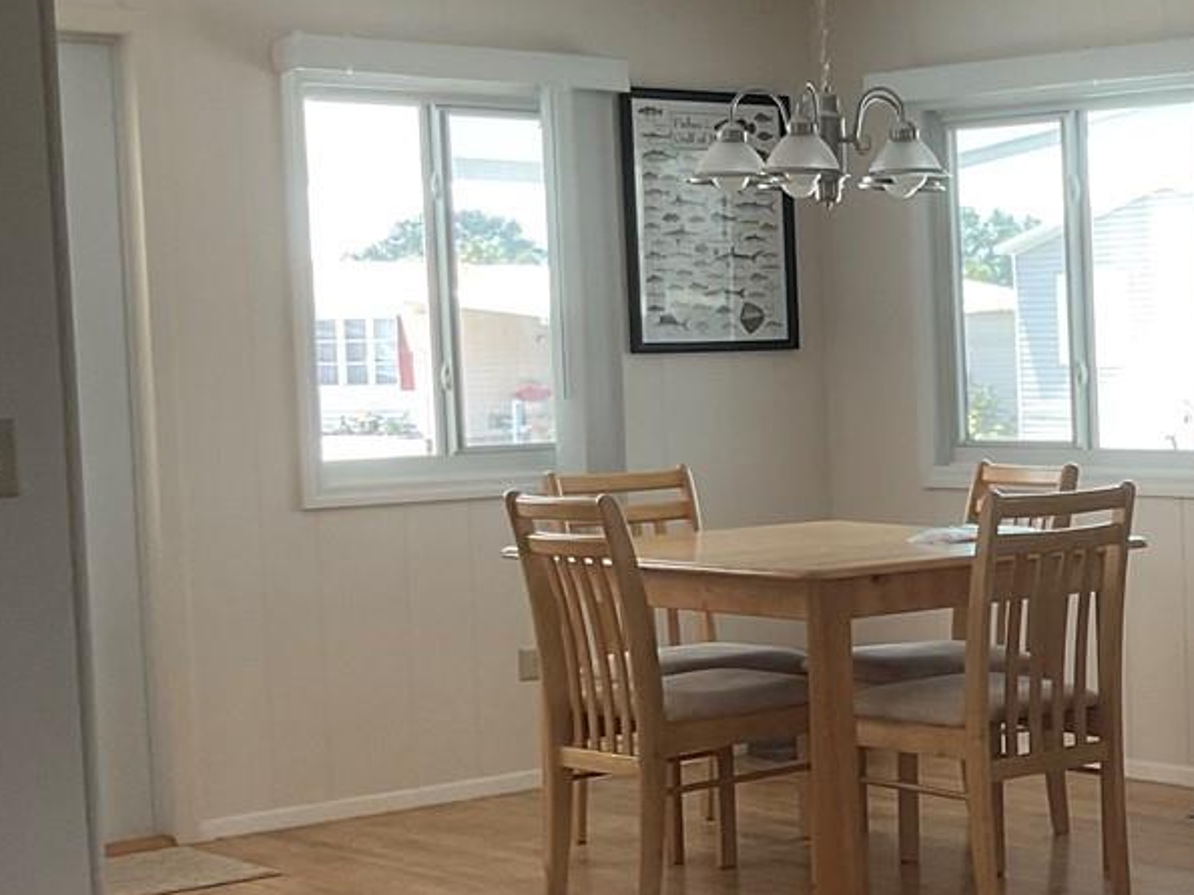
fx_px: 2690
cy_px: 512
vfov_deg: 18.9
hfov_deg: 22.6
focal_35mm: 78
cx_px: 1511
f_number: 1.8
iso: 40
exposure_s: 1/60
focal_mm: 3
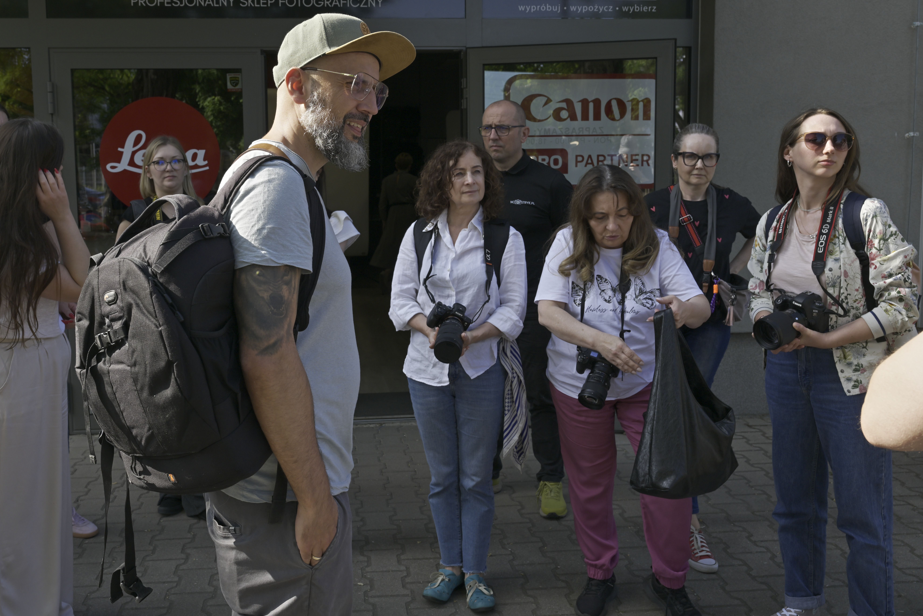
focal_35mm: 37
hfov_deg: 52.2
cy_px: 273
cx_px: 400
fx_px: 938
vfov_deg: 36.3
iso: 400
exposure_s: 1/160
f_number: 8
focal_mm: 30.5
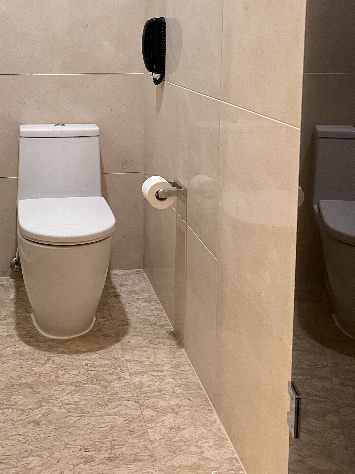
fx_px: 602
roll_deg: +0.6
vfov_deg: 41.4
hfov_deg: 32.4
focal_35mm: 44
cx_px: 100
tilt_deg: -7.5
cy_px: 107
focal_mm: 5.7
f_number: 1.5
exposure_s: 1/50
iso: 320
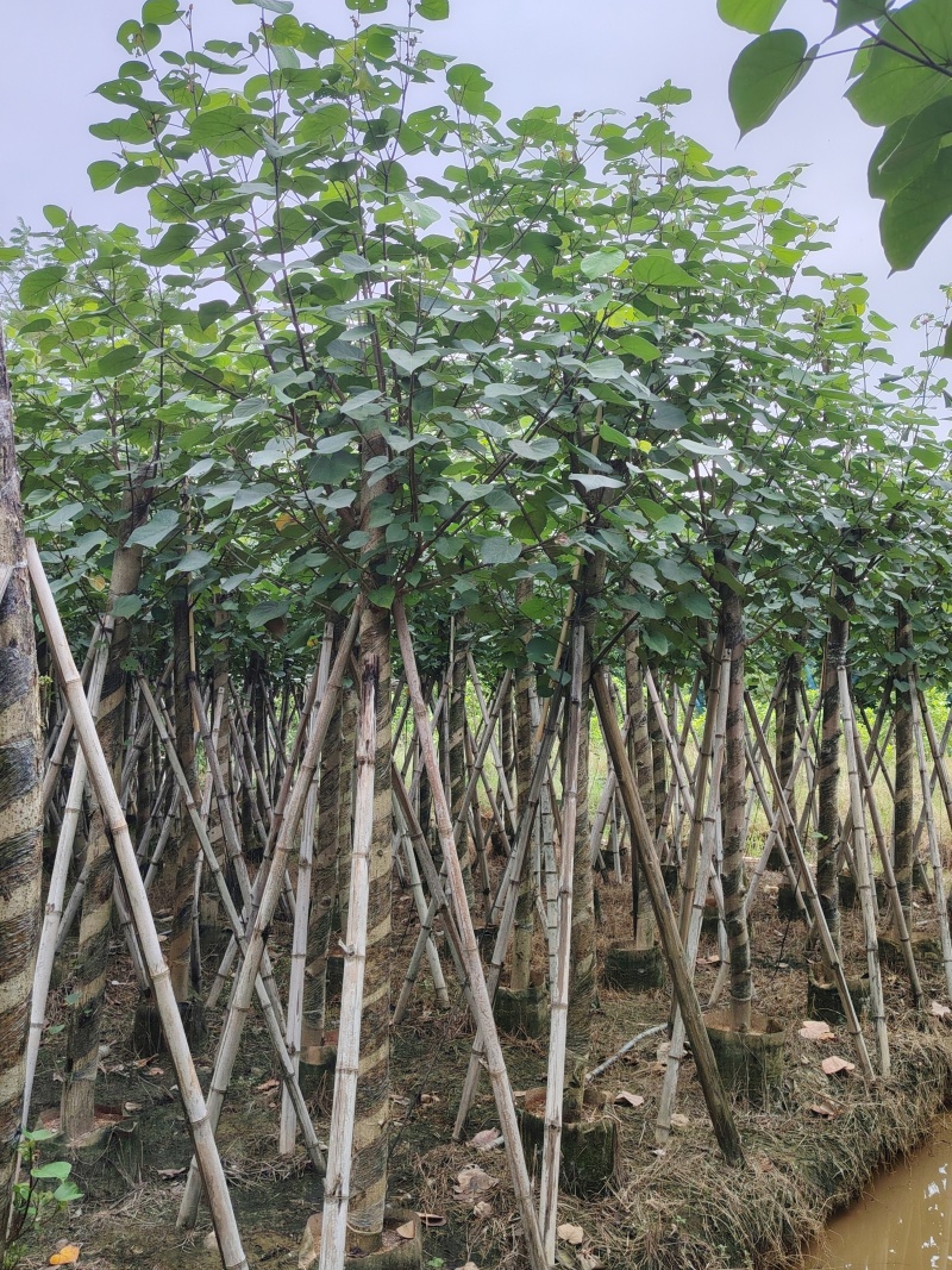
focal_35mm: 32
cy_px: 635
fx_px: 1174
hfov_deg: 44.2
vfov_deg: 56.8
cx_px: 476
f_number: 1.75
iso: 100
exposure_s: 1/292
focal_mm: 5.25
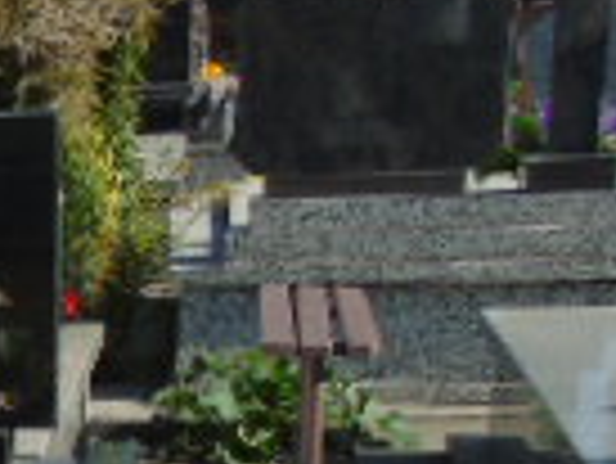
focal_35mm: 117
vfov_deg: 12.1
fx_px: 2084
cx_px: -526
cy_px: 694
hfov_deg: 14.6
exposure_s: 1/800
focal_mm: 4.4
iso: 80
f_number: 3.4
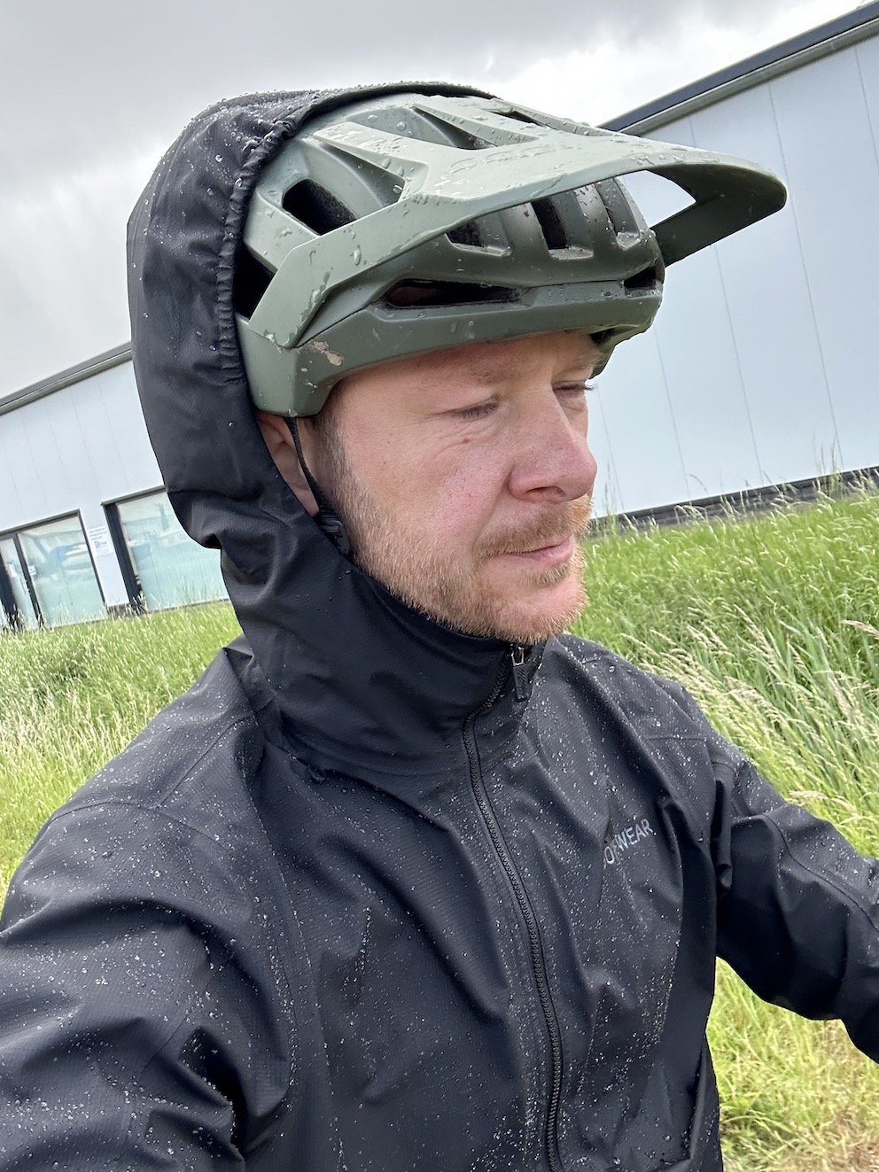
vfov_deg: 60.0
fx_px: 1016
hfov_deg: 46.8
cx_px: 440
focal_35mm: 30
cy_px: 586
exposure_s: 1/236
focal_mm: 2.69
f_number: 1.9
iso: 25
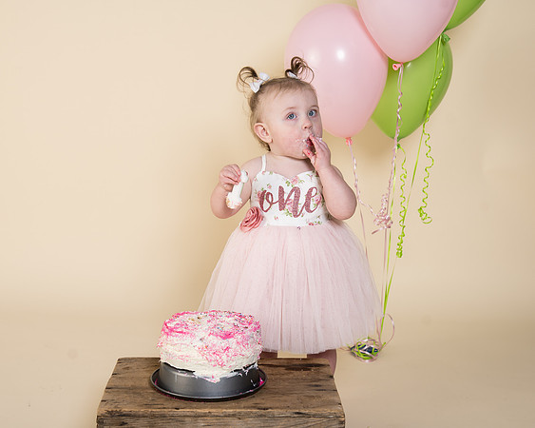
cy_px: 255
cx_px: 268
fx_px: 935
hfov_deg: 31.9
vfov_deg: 25.7
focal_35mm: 59
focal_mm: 44
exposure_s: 1/125
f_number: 5
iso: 100
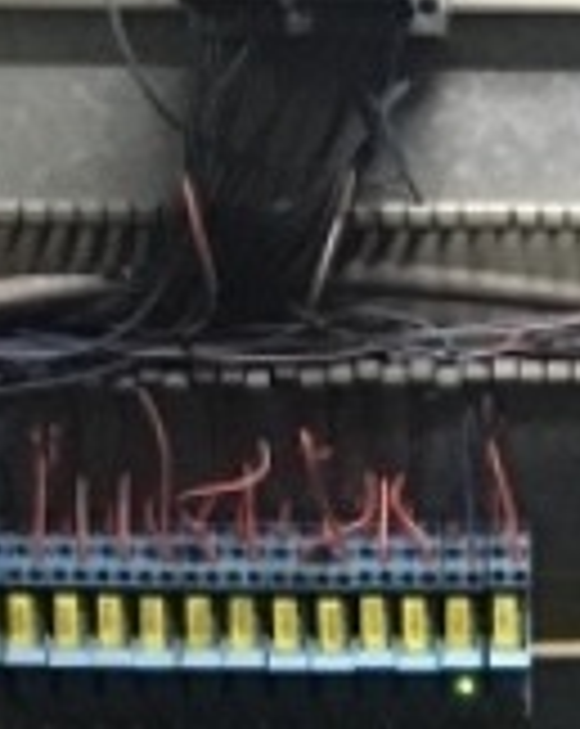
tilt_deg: -13.2
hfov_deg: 7.3
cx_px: 778
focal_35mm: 210
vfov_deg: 8.8
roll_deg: +1.1
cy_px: 1395
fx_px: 4519
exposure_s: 1/17
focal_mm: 4.15
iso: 320
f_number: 2.2
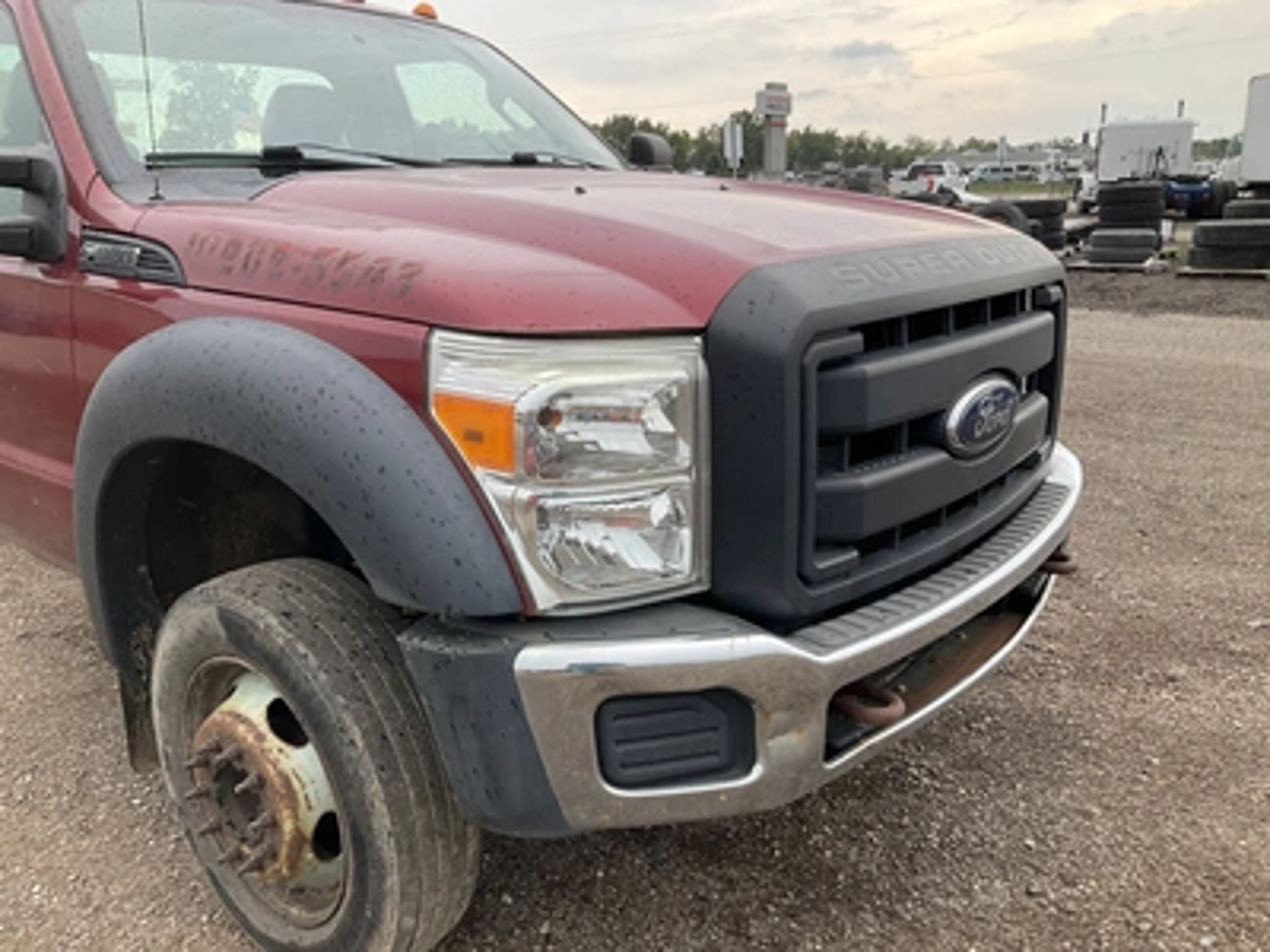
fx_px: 1064
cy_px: 476
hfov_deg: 61.7
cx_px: 635
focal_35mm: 29
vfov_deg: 48.2
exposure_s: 1/274
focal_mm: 3
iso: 25
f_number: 1.8
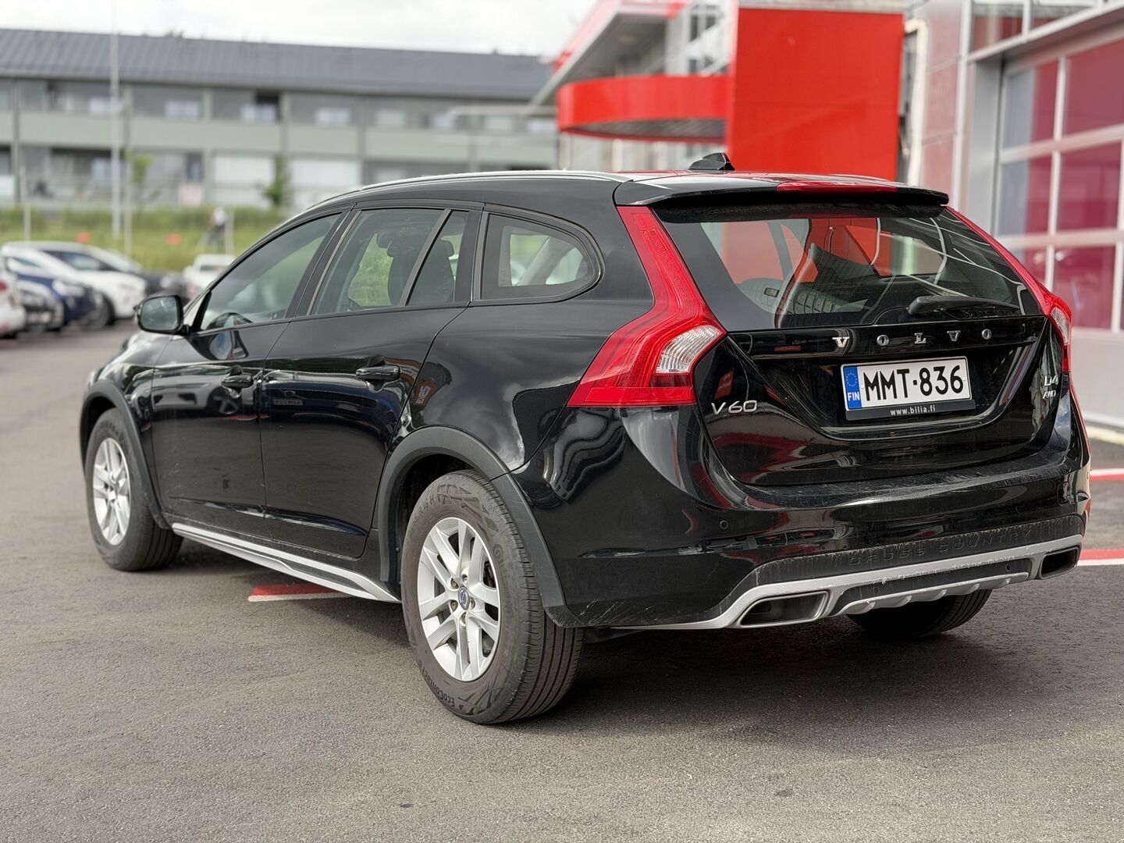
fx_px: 1559
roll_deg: -1.8
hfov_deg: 39.7
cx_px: 562
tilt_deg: -5.0
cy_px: 422
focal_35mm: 48
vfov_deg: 30.3
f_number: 1.78
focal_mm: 6.76
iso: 64
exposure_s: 1/606
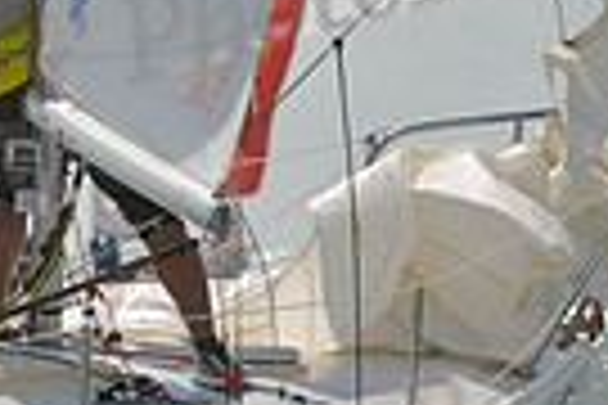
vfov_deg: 1.6
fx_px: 14473
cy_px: 263
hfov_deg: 2.4
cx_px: -108
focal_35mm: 857
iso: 280
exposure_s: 1/1600
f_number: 8
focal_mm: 200
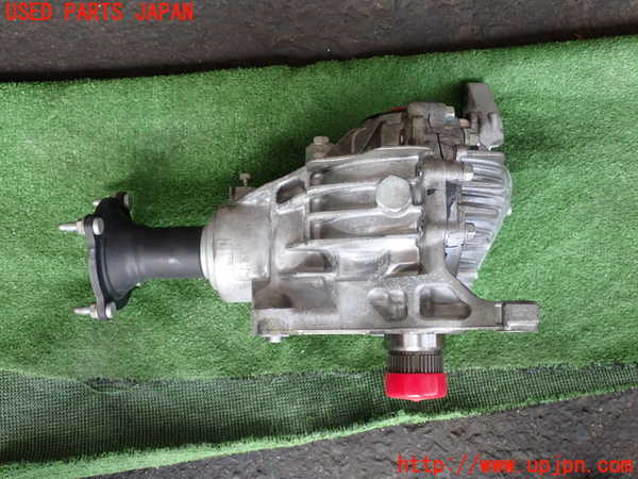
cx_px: 319
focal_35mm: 44
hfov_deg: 42.9
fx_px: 811
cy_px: 240
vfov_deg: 32.9
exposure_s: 1/125
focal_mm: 7.84
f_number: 2.9
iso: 160
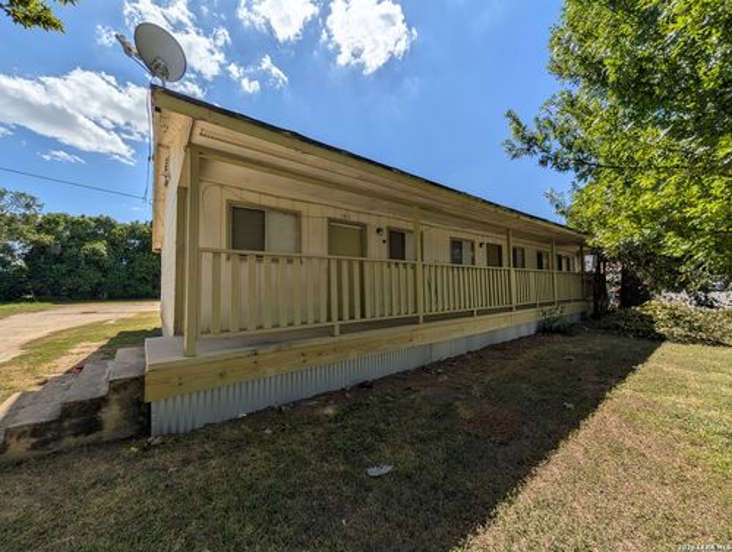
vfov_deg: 94.7
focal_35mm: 12
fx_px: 254
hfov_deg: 110.4
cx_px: 366
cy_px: 276
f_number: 1.7
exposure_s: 1/7299
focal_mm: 2.02
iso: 50
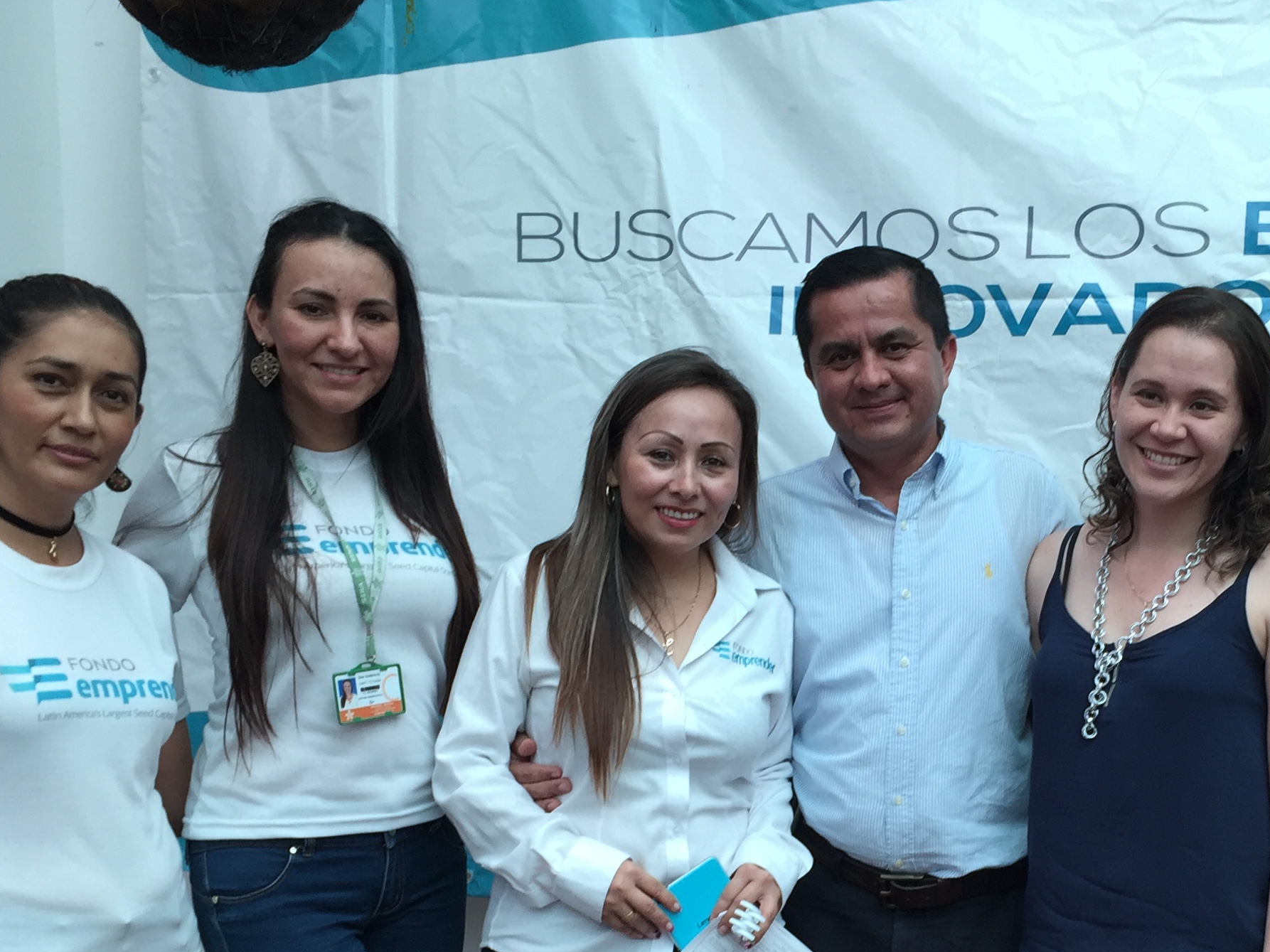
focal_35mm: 53
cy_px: 852
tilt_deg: -9.8
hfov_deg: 35.7
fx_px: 1944
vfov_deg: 26.6
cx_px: 882
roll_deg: -0.9
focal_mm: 4.15
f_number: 2.2
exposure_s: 1/120
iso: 40
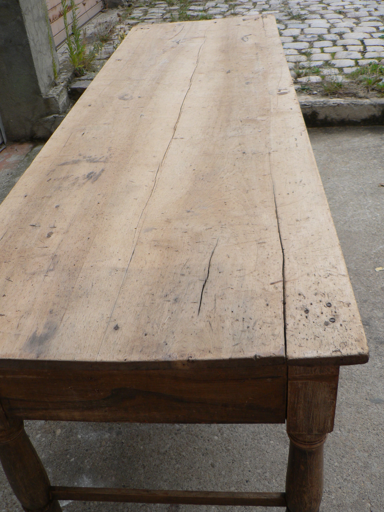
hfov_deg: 39.7
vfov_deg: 51.4
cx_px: 192
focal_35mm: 36
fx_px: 532
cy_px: 256
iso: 80
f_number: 2.8
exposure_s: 1/160
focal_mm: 6
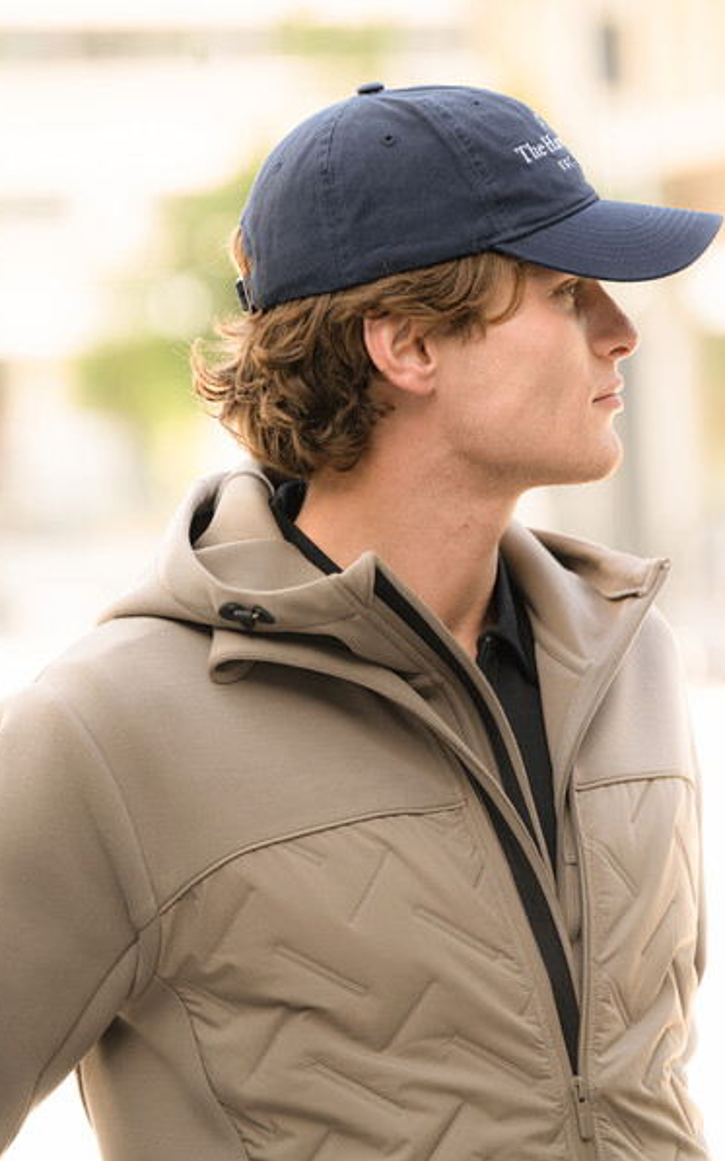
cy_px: 580
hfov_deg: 7.3
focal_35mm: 179
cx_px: 376
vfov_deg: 11.7
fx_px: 5660
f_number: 4.5
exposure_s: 1/320
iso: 400
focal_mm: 175
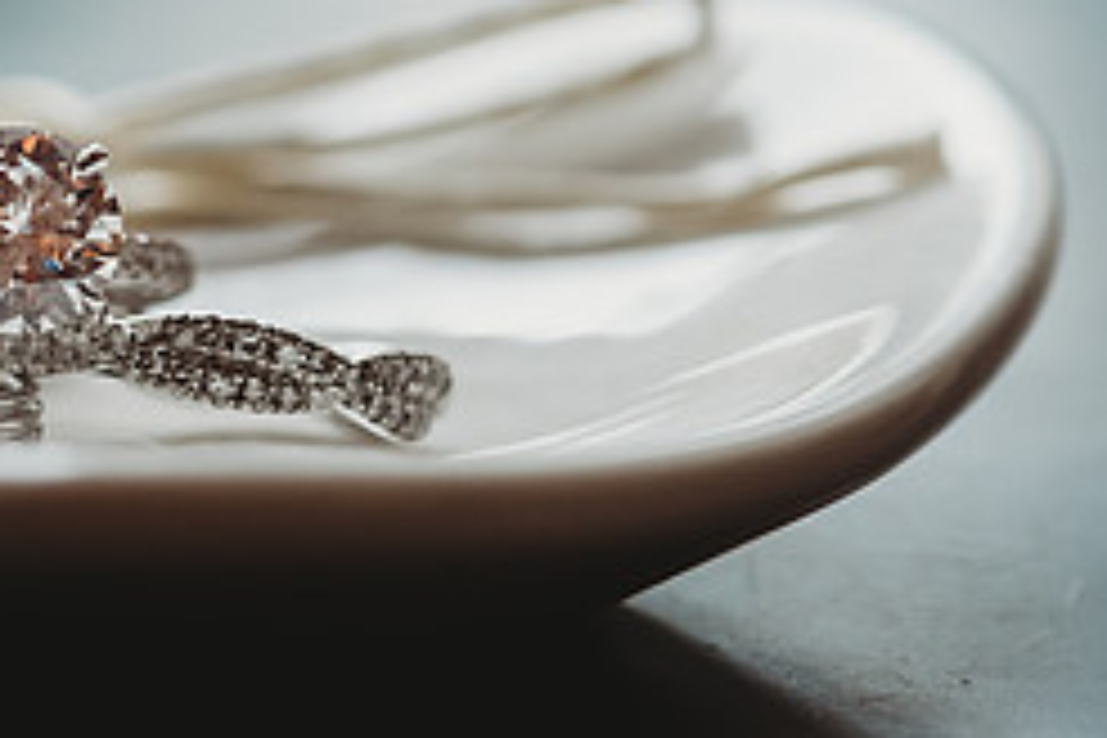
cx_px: 14
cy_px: 227
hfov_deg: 6.8
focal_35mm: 304
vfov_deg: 4.5
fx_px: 9347
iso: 2000
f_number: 8
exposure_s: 1/400
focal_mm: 105
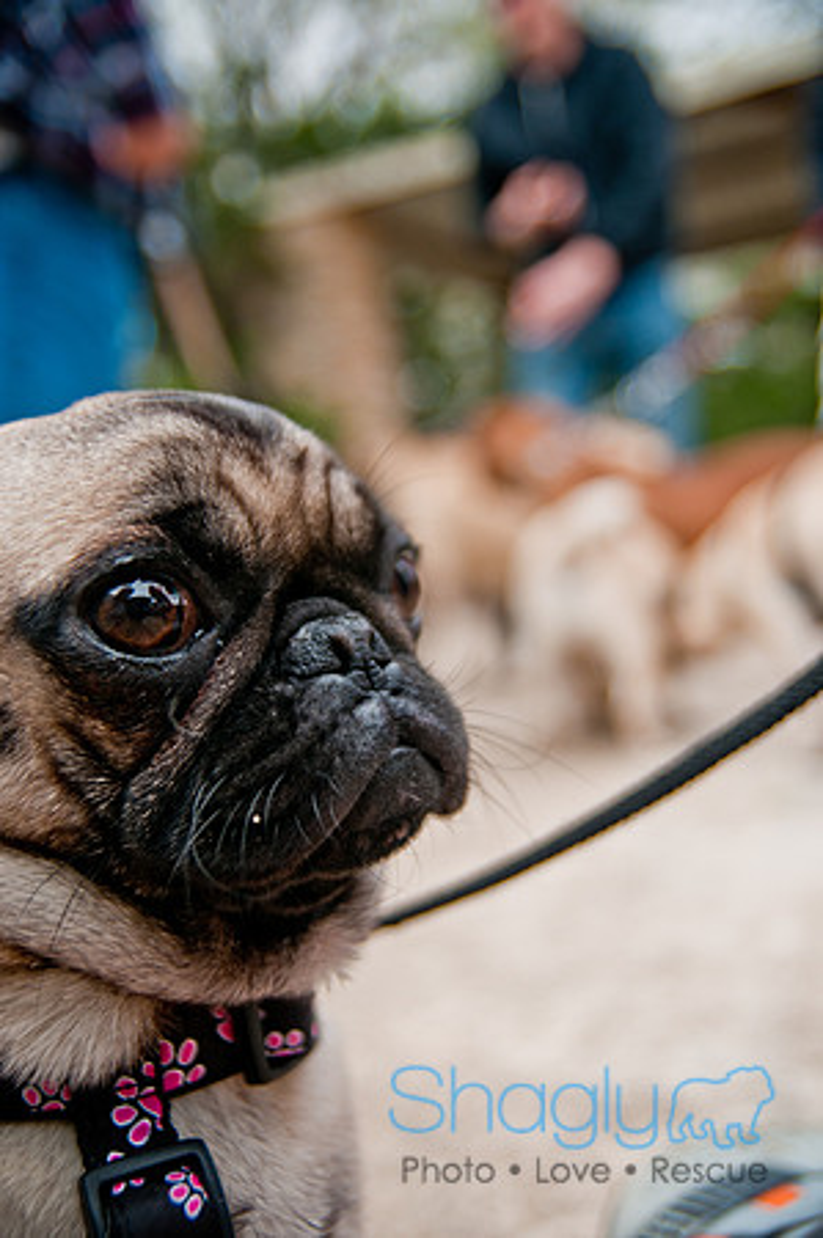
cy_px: 619
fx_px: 1495
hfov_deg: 30.8
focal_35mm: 44
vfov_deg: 45.0
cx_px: 412
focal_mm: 29
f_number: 2.8
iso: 200
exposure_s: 1/640
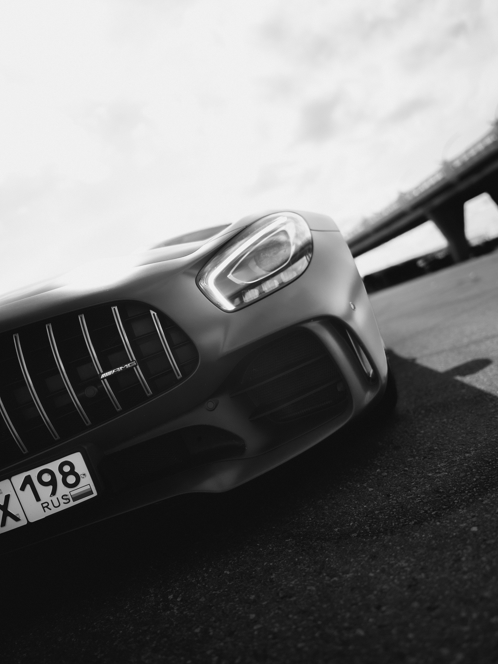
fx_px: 499
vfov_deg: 67.2
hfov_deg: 53.1
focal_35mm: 26
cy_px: 355
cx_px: 249
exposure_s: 1/2500
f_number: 1.4
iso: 50
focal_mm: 24
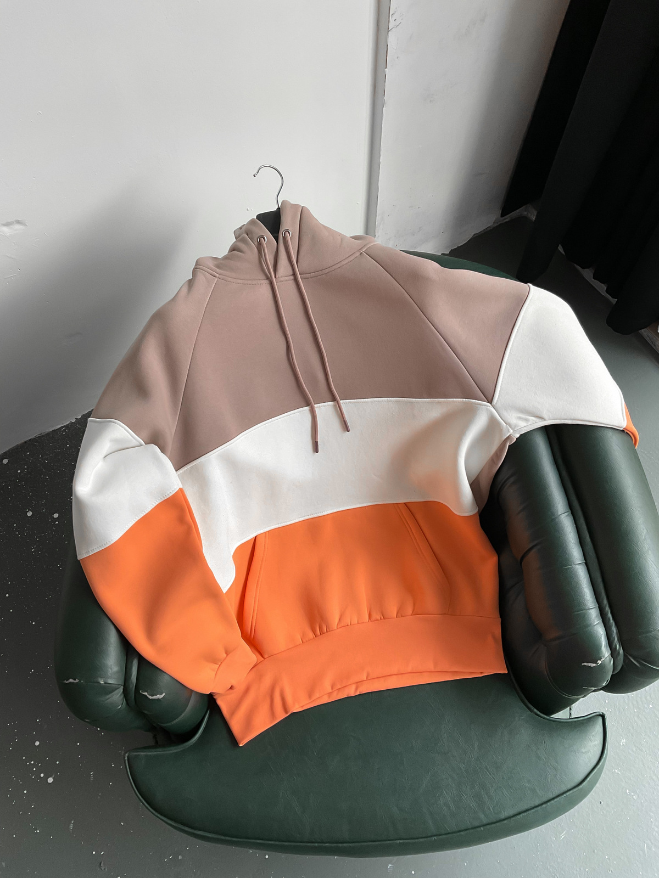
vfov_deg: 61.7
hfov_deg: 48.2
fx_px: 736
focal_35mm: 29
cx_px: 330
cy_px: 439
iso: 64
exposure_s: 1/115
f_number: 1.8
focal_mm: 3
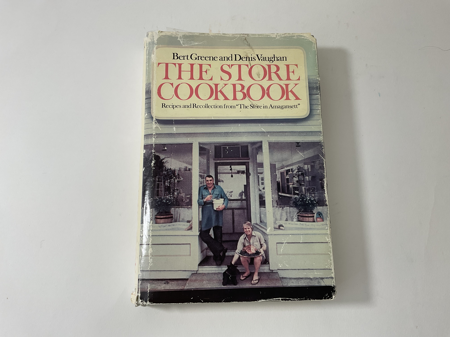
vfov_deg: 48.2
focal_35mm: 29
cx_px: 225
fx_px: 377
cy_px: 168
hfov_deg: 61.7
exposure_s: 1/120
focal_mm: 3
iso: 32
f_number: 1.8
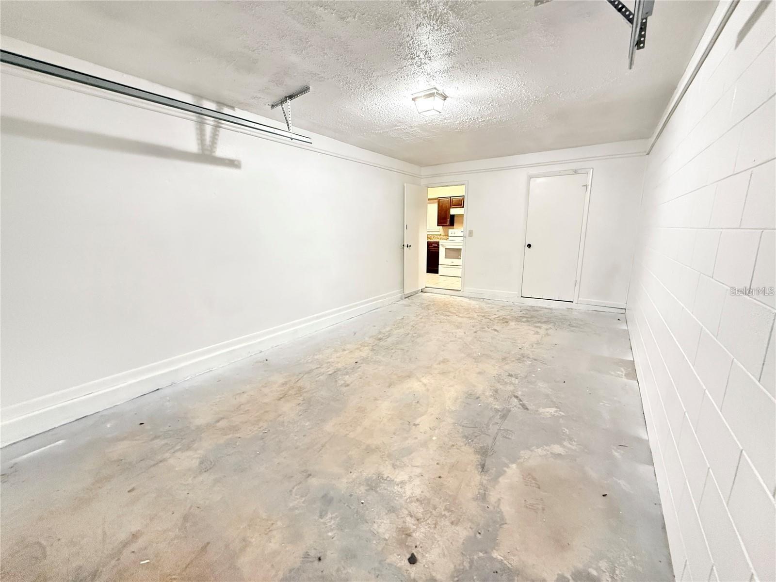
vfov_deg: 85.7
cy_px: 291
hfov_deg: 102.1
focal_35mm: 14
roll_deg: +0.3
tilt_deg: -11.2
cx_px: 388
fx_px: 314
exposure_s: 1/40
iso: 1000
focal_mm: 2.22
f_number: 2.2
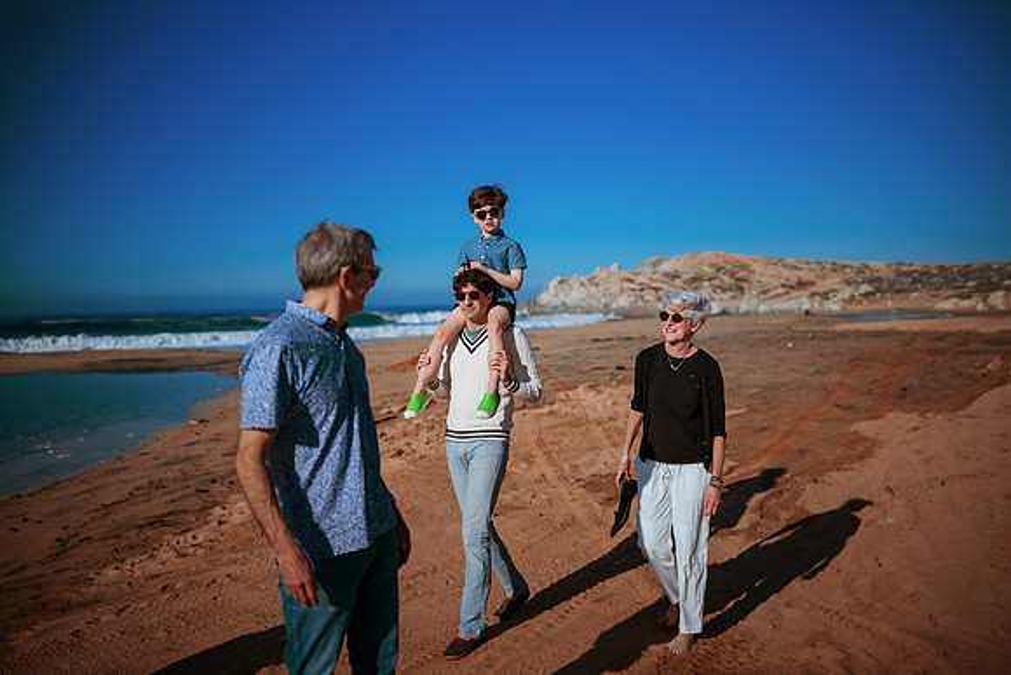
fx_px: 983
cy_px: 338
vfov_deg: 37.9
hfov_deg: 54.4
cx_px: 506
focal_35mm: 35
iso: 50
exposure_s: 1/8000
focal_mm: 35
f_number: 1.8
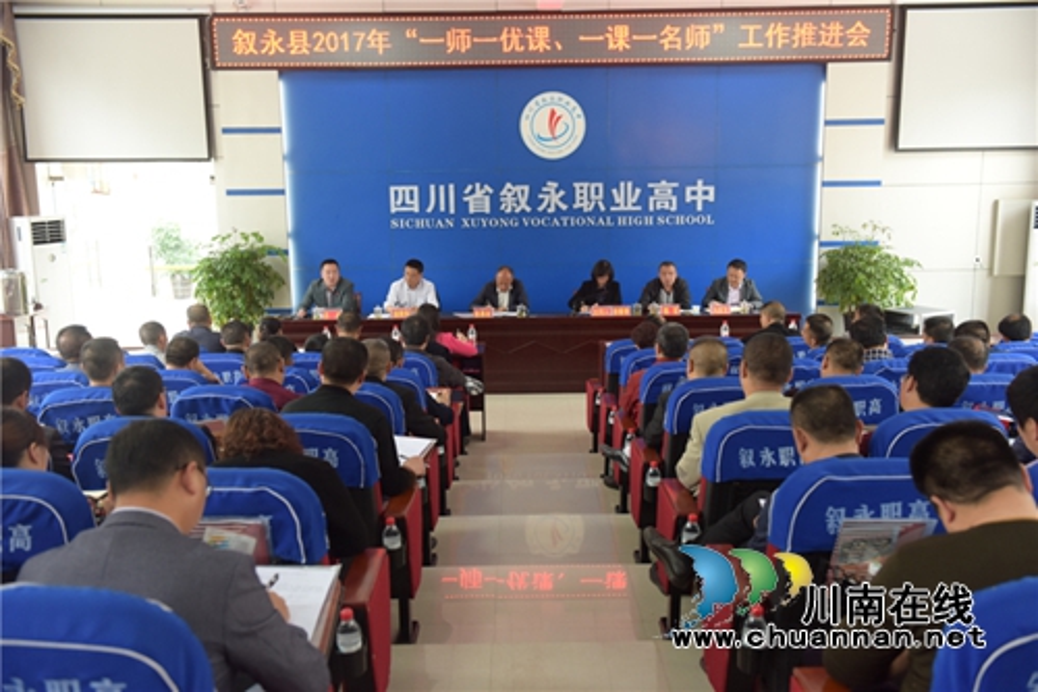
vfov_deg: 36.8
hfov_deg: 53.1
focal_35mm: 36
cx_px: 519
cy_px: 346
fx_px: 1038
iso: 1000
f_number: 4
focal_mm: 36
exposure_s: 1/60
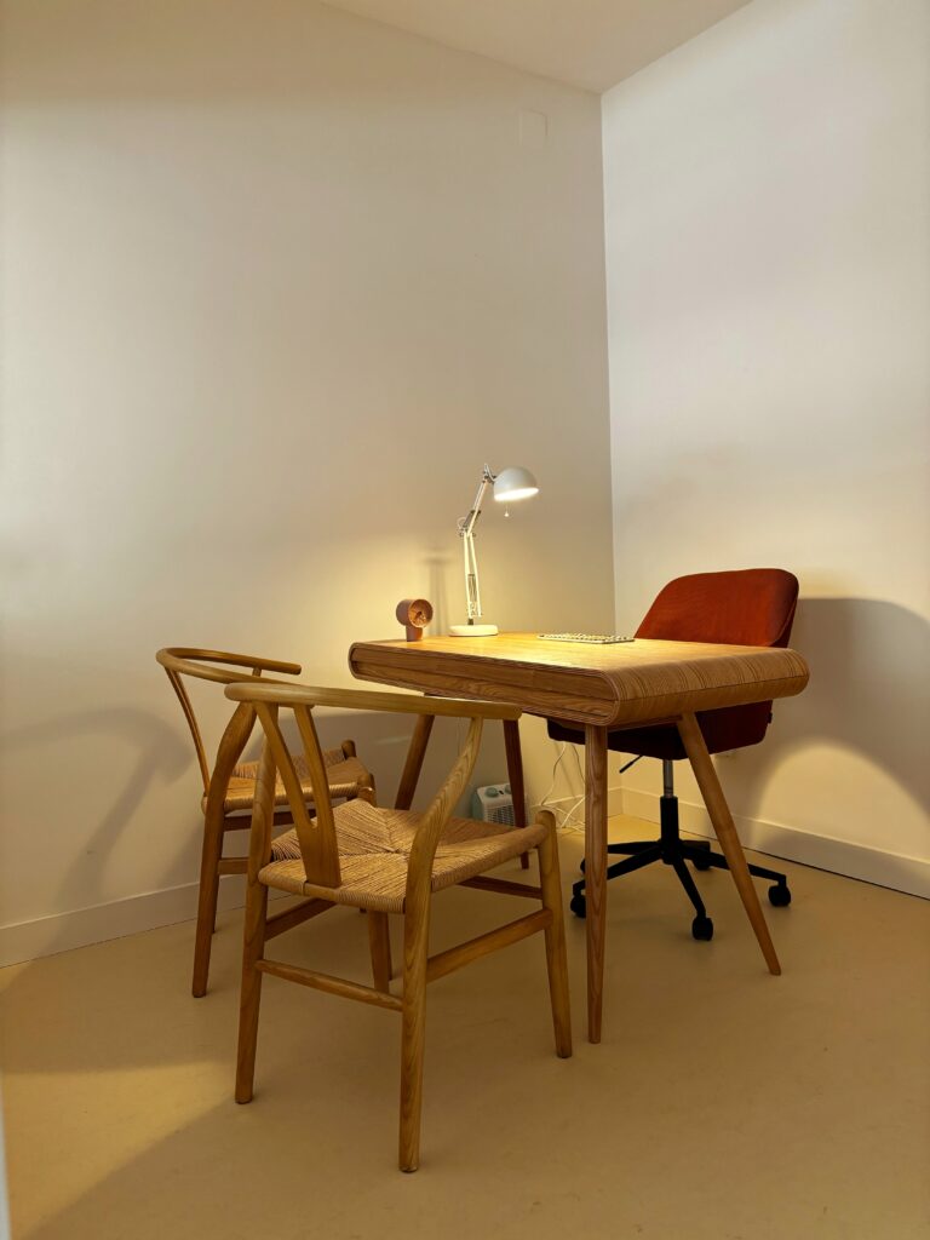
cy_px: 620
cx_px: 465
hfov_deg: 53.1
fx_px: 931
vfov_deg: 67.3
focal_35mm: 26
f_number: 1.6
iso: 160
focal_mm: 5.96
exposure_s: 1/50
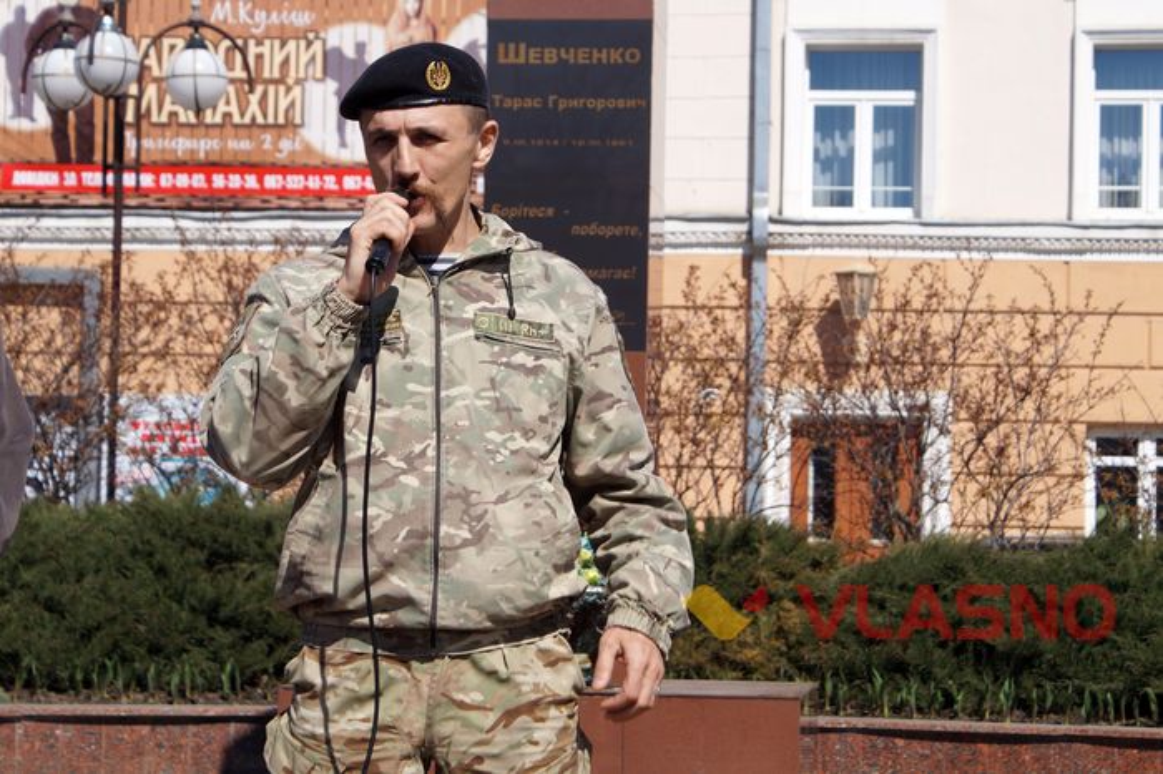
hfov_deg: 27.0
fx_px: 2422
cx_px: 582
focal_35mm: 75
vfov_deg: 18.2
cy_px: 387
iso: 100
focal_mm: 50
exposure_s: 1/320
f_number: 9
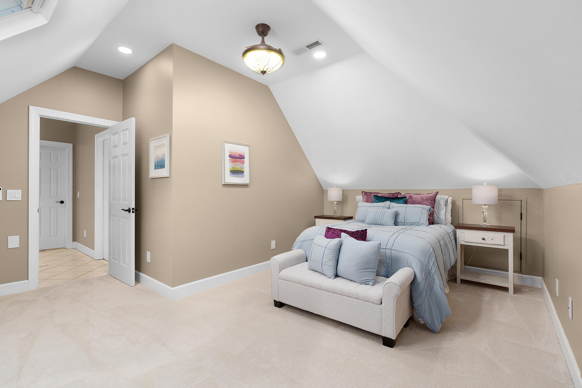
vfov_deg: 73.7
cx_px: 291
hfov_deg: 96.7
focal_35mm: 16
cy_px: 194
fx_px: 259
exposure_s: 1/160
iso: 320
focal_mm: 16
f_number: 7.1
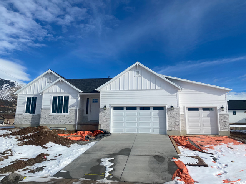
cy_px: 92
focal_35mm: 26
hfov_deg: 67.3
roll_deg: +0.1
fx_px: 185
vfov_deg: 53.1
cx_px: 123
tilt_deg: +11.4
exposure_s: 1/6757
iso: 32
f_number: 1.8
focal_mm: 4.25
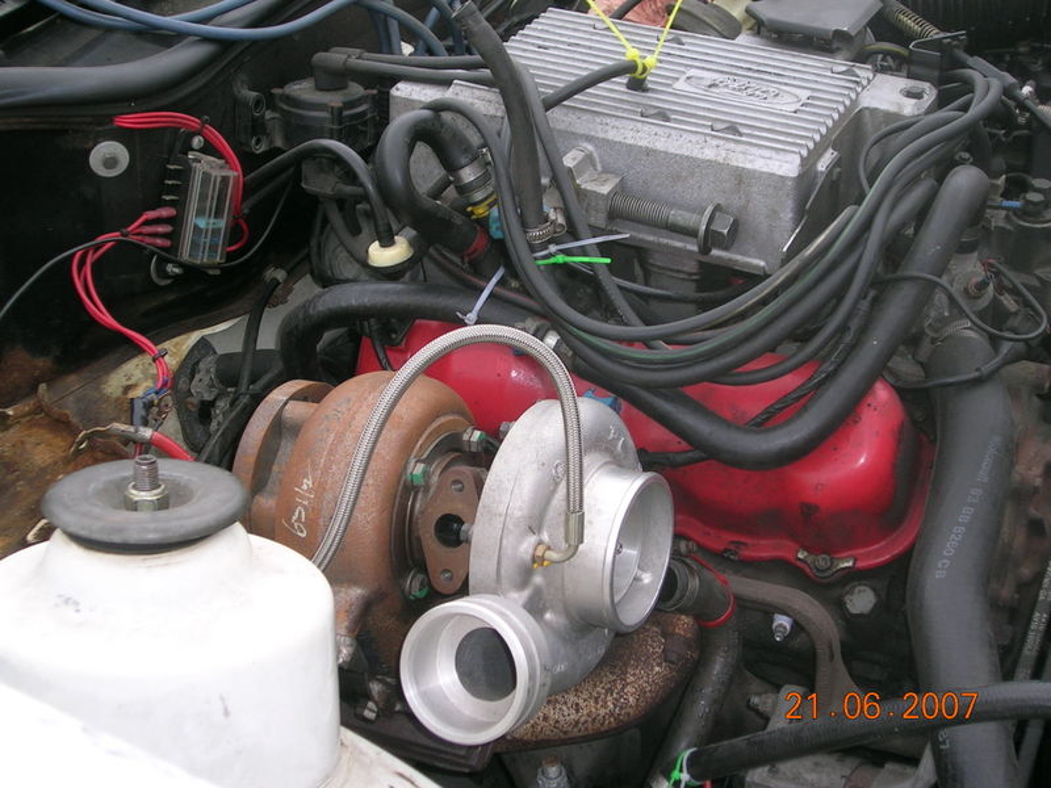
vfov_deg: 21.3
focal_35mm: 69
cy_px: 394
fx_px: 2095
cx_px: 526
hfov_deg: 28.2
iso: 50
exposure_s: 1/30
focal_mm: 10.5
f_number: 3.7
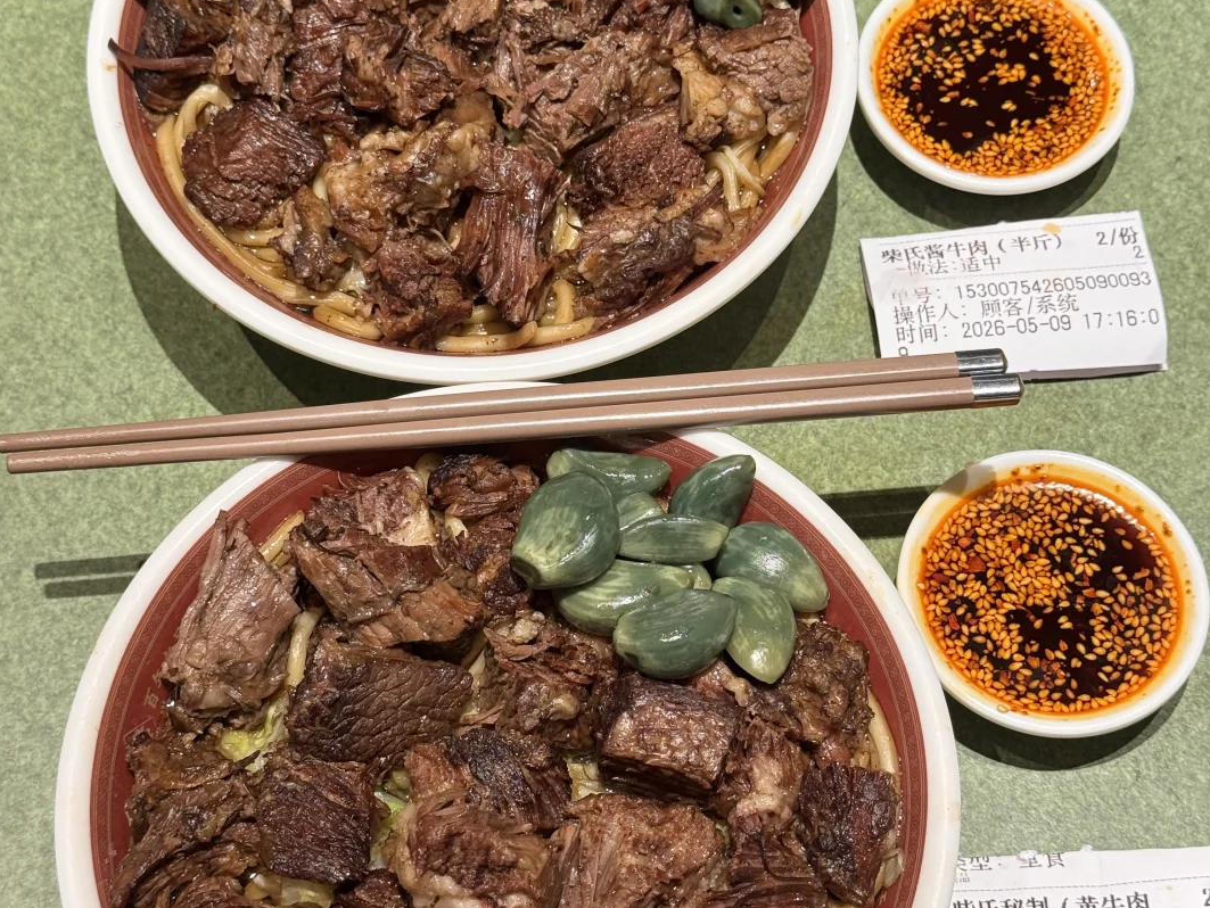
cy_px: 468
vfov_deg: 22.6
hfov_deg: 29.8
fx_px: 2273
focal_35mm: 65
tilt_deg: -63.6
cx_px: 602
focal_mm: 6.76
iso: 64
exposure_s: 1/51
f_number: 1.78
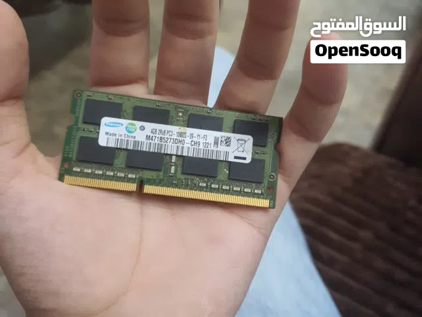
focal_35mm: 26
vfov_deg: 53.1
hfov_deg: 67.3
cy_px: 158
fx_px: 317
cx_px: 211
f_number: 1.5
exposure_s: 1/50
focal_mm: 4.3
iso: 400
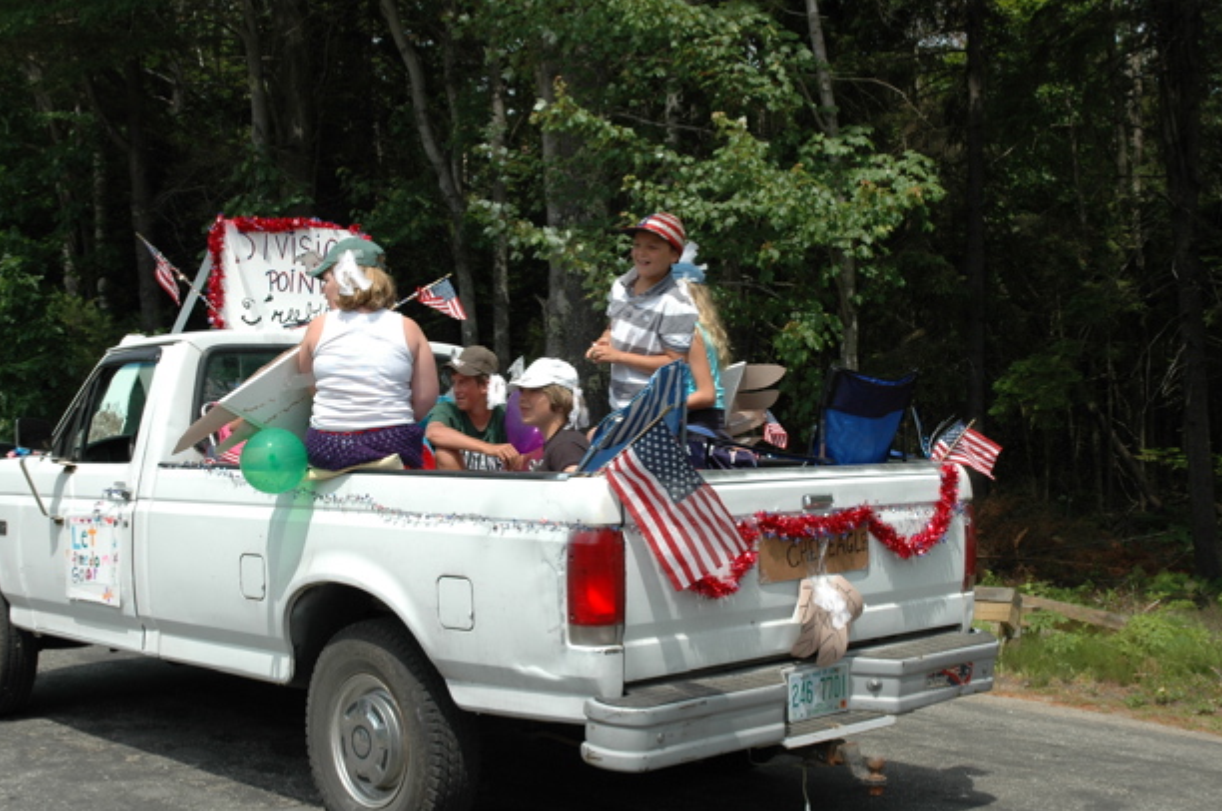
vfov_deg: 29.4
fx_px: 1543
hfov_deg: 43.2
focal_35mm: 46
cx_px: 591
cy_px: 408
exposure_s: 1/320
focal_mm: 29
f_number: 9
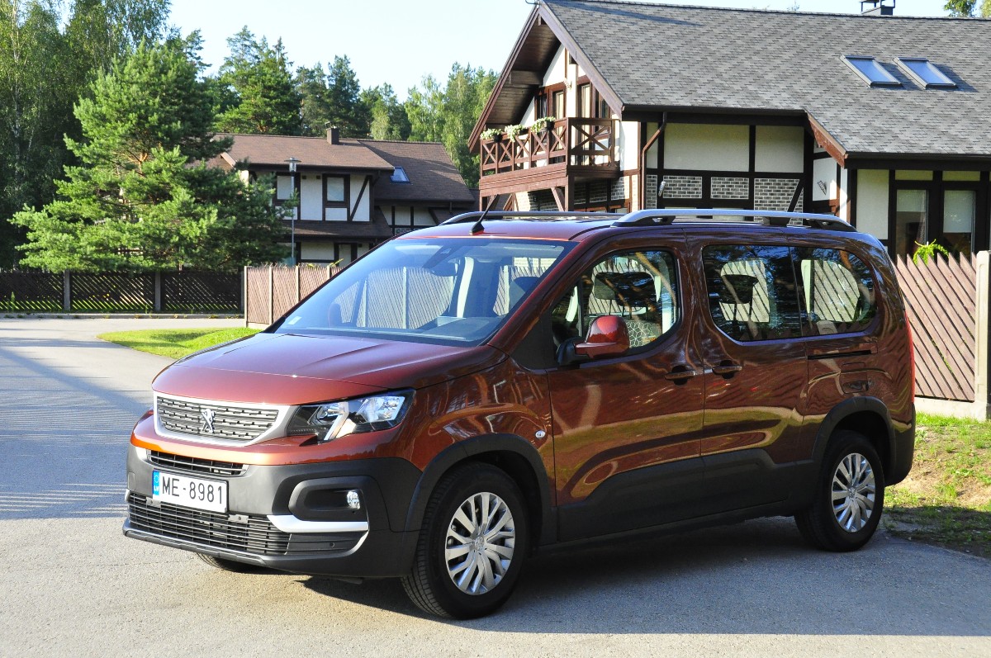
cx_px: 496
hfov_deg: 35.1
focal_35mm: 57
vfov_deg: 23.7
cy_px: 329
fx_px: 1567
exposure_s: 1/1000
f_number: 9
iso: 1600
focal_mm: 38
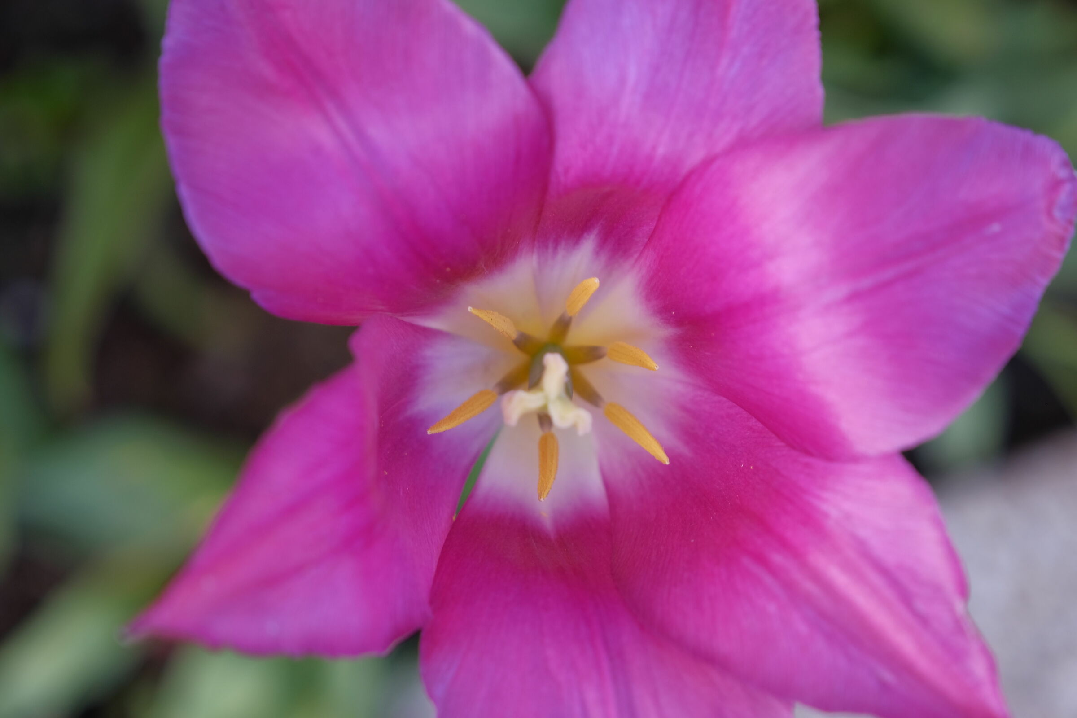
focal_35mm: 68
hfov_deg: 29.7
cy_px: 359
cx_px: 538
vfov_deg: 20.0
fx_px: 2034
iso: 200
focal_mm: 45.5
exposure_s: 1/160
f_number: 2.8
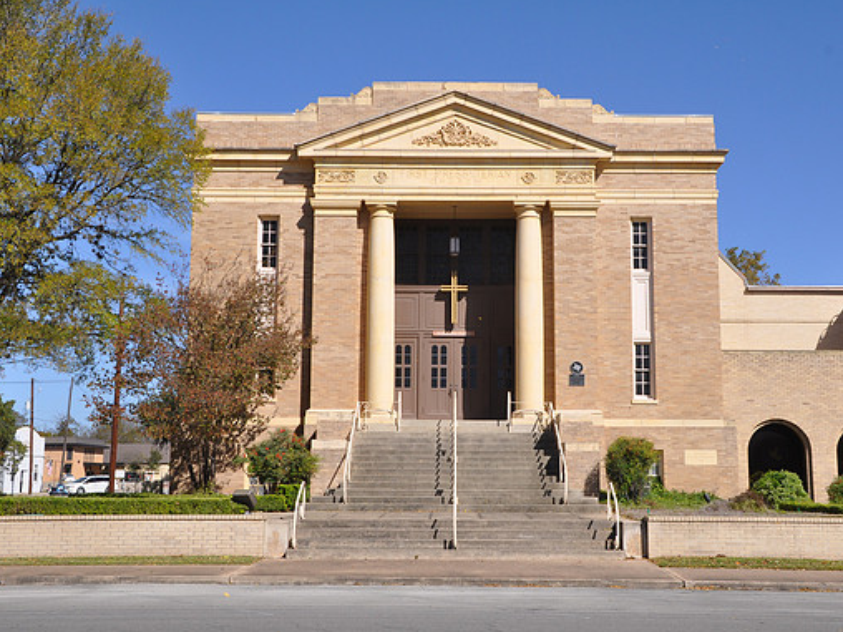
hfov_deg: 41.2
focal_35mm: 46
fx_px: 1120
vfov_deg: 31.5
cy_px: 314
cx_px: 461
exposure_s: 1/160
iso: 200
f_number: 13
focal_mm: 28
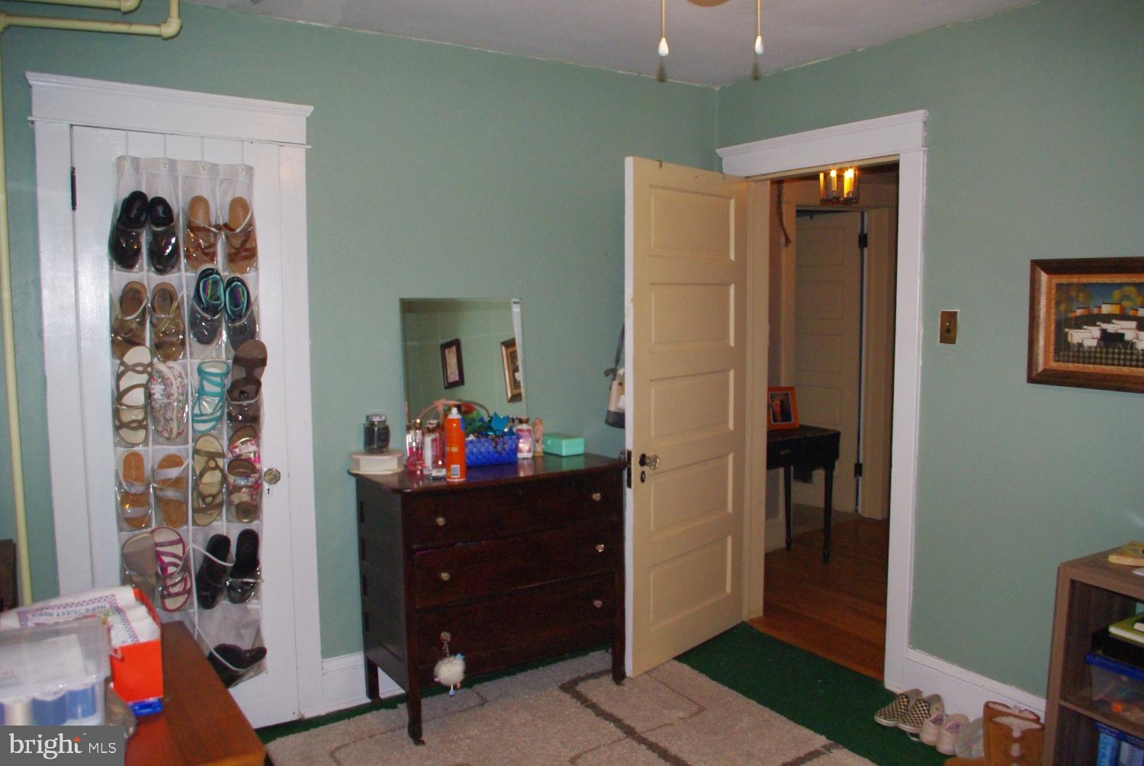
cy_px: 383
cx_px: 572
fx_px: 859
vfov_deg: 48.0
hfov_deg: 67.3
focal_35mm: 27
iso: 800
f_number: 4
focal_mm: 18
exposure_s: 1/30
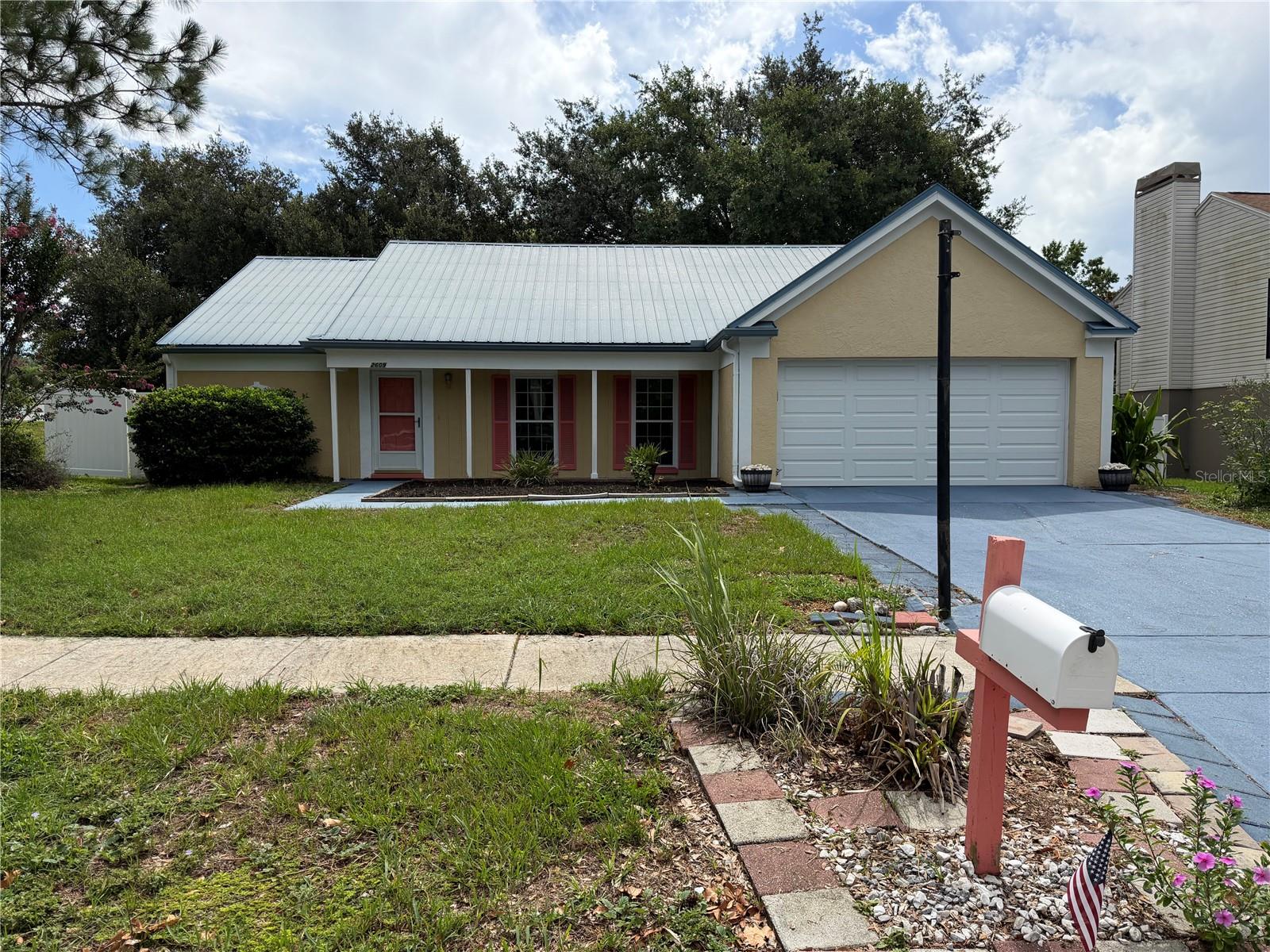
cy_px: 476
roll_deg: +0.6
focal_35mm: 24
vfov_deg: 56.8
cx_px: 635
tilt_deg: -2.9
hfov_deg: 71.6
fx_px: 881
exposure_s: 1/4673
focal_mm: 6.76
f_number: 1.78
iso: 100
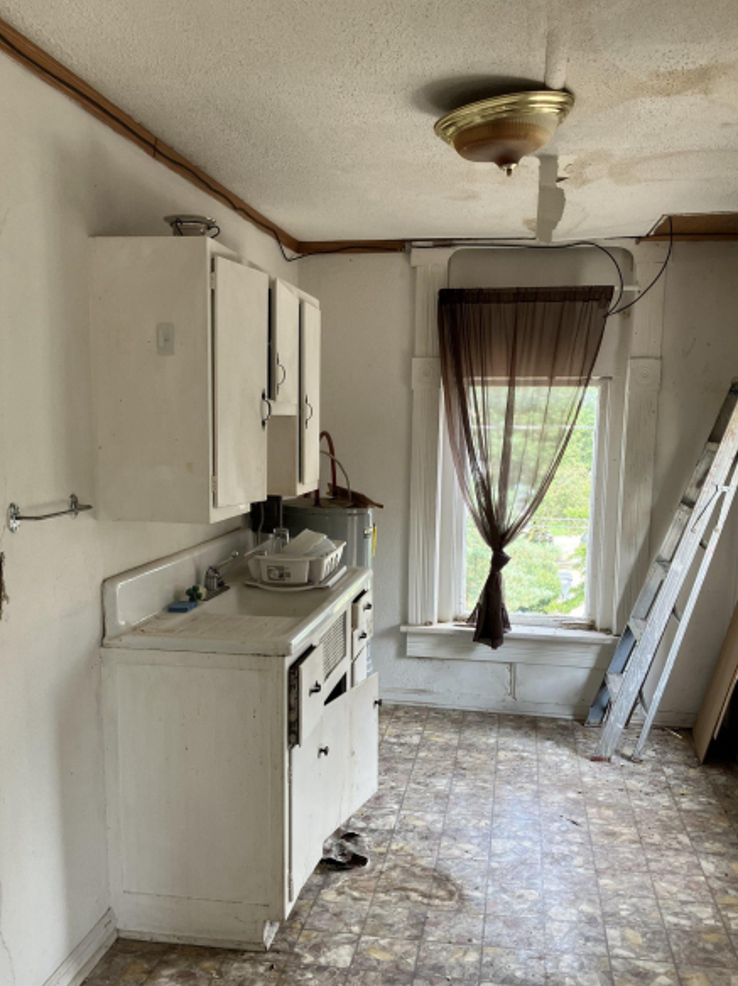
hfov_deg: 44.1
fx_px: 911
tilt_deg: -5.4
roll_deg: -0.3
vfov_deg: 56.6
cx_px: 377
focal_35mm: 32
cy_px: 561
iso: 40
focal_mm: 3.99
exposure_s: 1/121
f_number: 1.8
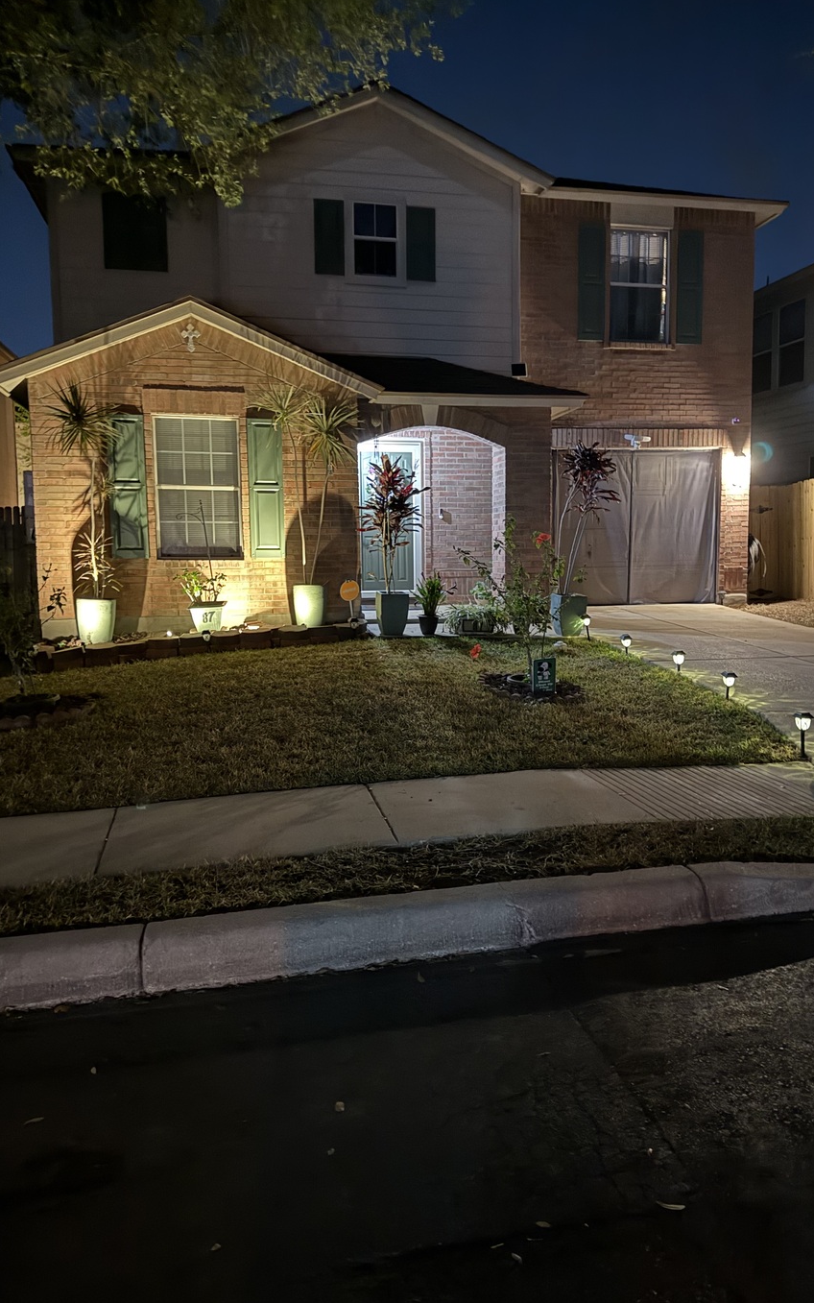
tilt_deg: -4.7
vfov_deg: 68.4
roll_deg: -0.7
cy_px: 637
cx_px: 440
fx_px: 958
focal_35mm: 27
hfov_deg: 46.0
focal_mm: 6.76
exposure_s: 1/9
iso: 1250
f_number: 1.78
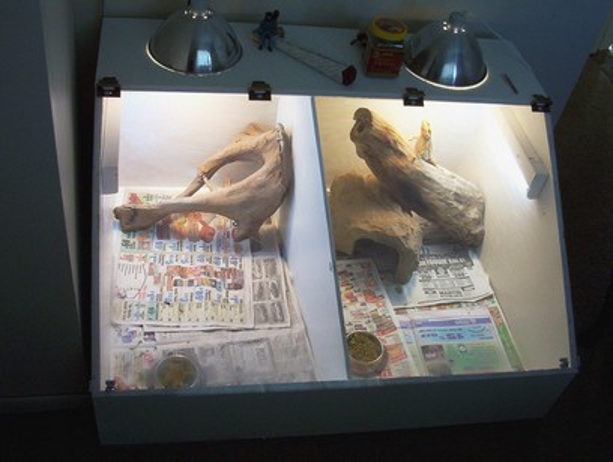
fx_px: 692
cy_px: 231
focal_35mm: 39
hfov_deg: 47.8
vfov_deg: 37.0
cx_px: 306
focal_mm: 6
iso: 100
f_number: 4.5
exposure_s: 1/32.3
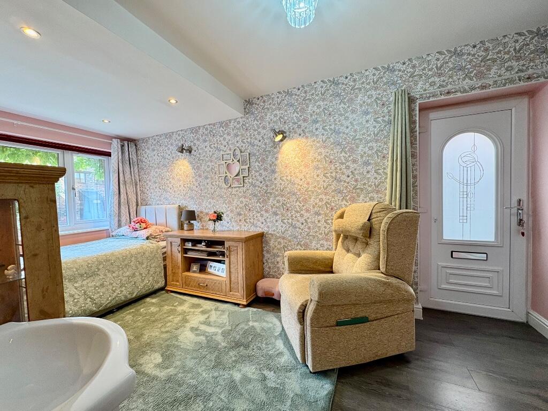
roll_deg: +1.5
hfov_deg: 102.1
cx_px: 274
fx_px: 222
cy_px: 206
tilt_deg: -0.8
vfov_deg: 85.7
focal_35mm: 14
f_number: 2.2
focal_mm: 2.22
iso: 250
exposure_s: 1/50
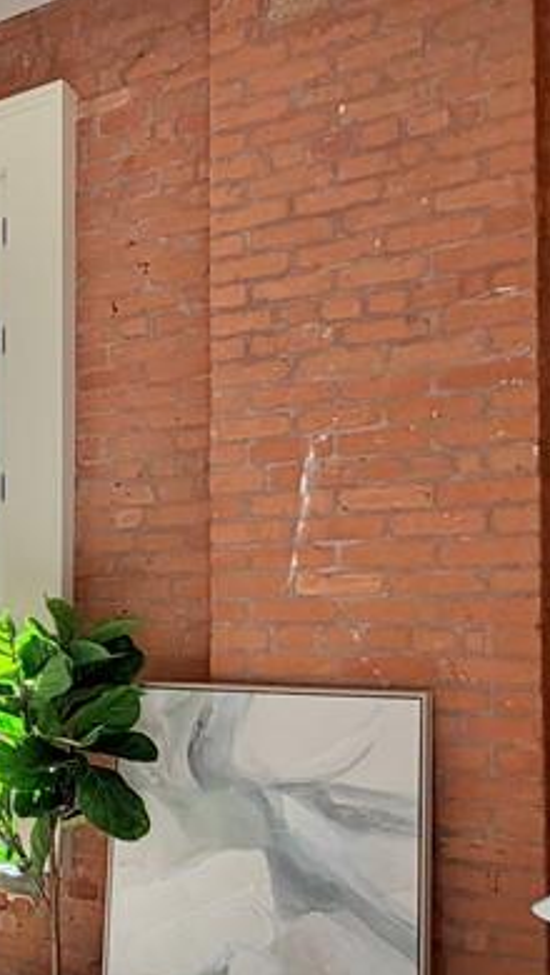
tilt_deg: +2.3
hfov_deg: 24.5
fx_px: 1035
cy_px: 598
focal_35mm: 40
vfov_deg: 50.0
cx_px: -230
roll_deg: -0.8
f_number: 2.2
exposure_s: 1/215
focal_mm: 2.22
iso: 50
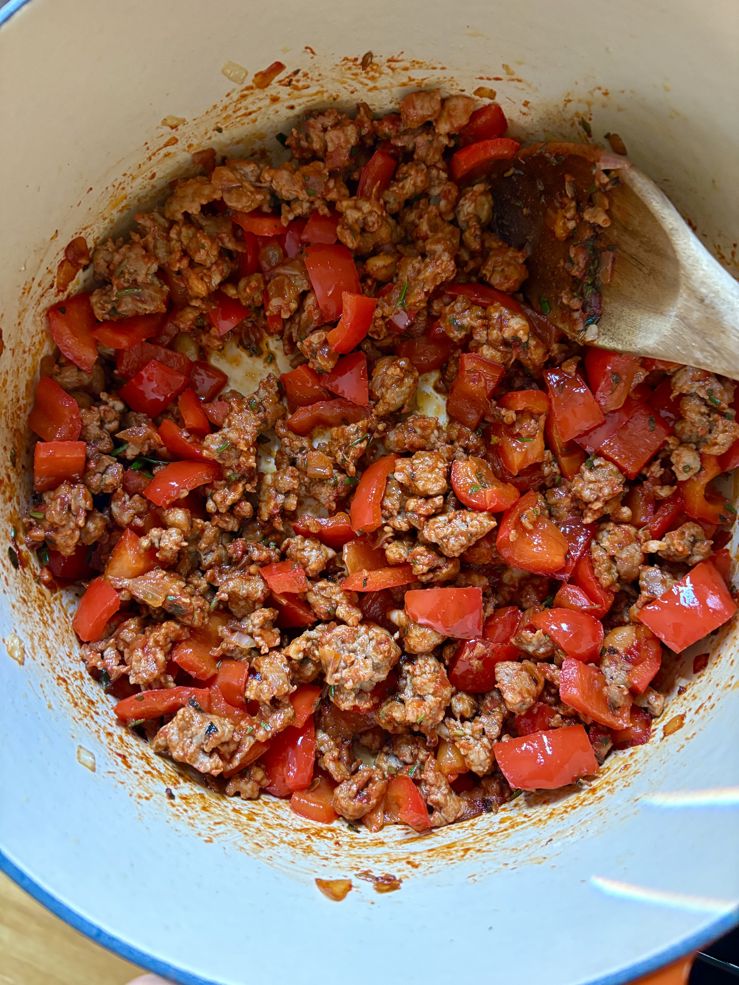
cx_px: 370
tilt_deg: -84.4
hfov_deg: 53.1
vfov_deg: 67.3
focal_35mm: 26
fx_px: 740
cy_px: 492
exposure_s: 1/42
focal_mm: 5.96
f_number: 1.6
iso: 500
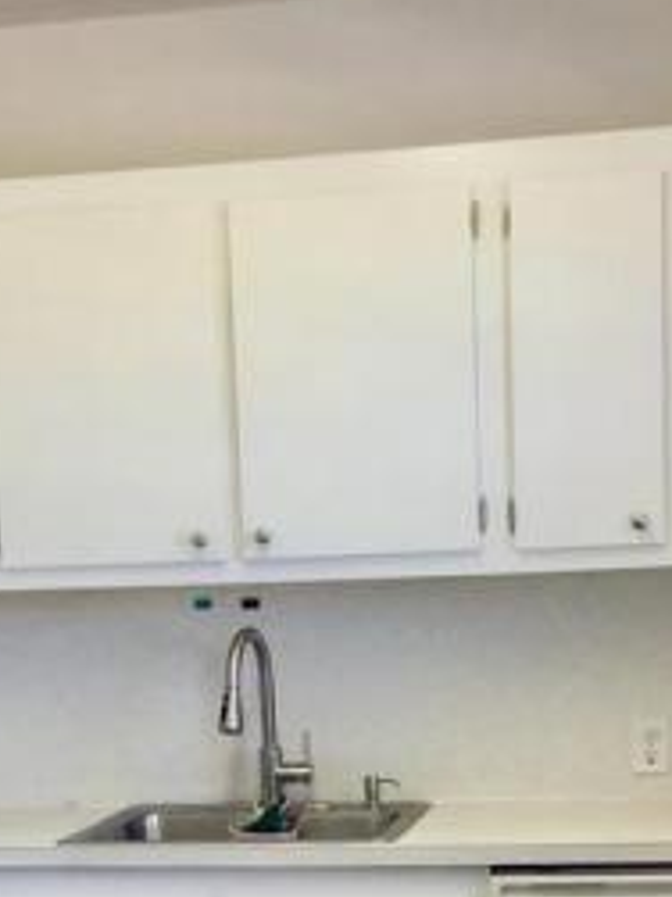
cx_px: 222
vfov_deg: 21.3
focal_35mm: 89
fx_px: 2306
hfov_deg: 16.5
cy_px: 886
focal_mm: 3.3
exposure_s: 1/60
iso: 25
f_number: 2.4
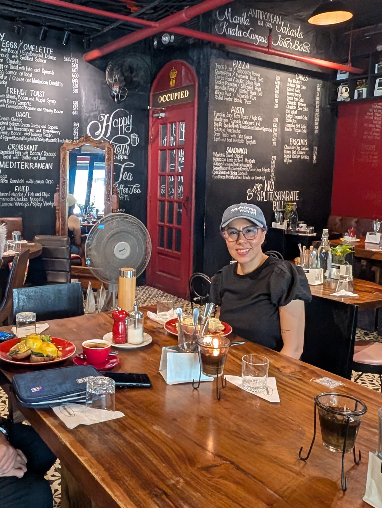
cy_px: 245
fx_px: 440
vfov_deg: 59.9
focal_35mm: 30
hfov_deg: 46.2
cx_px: 130
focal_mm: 1.95
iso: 374
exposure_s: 1/35.3
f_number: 2.2
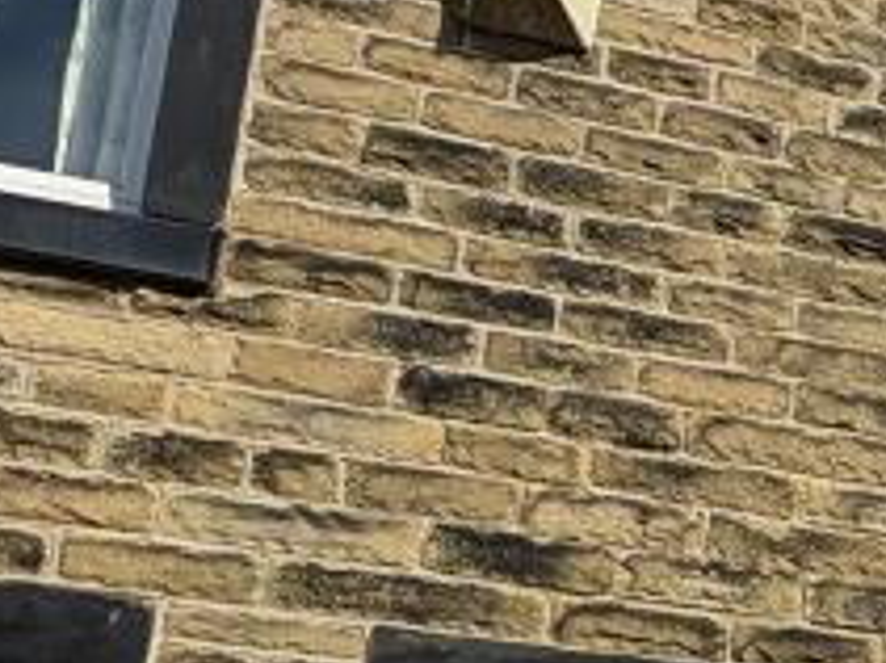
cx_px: 1650
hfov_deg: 19.8
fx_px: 1739
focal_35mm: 68
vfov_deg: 19.1
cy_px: 978
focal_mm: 2.22
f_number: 2.2
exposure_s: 1/1927
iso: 50
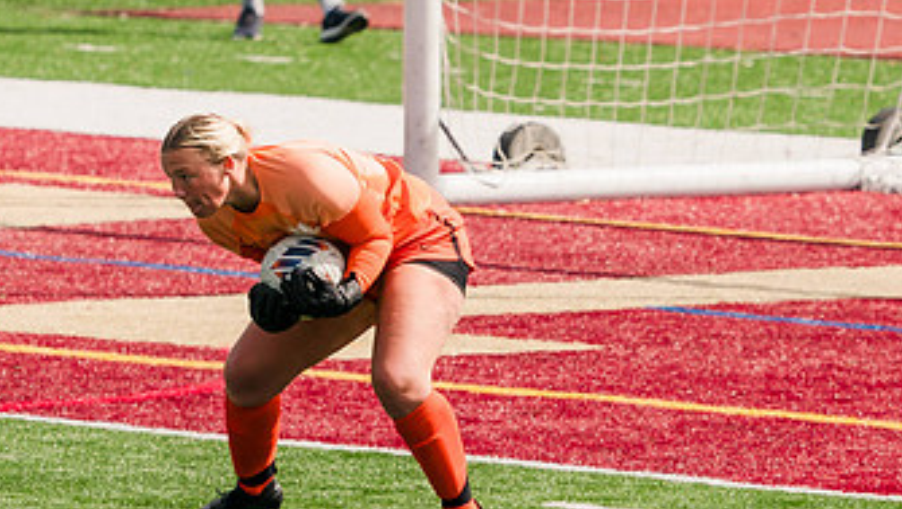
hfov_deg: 2.2
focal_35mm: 969
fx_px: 23193
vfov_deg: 1.3
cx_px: 360
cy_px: 204
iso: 250
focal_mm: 407
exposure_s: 1/1600
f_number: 6.3
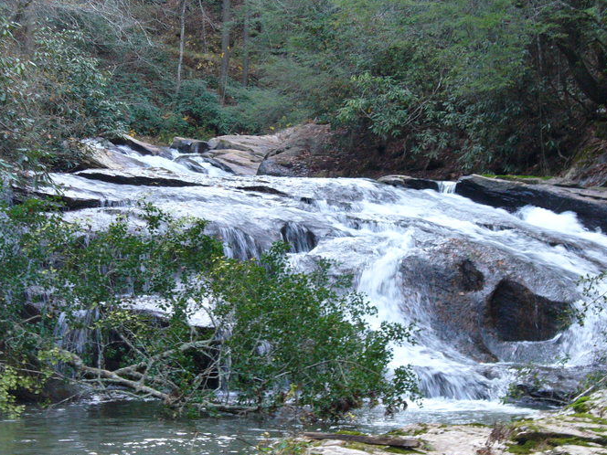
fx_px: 1859
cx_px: 357
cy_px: 253
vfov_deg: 14.0
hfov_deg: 18.5
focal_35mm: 106
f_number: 3.4
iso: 200
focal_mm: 14.5
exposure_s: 1/20
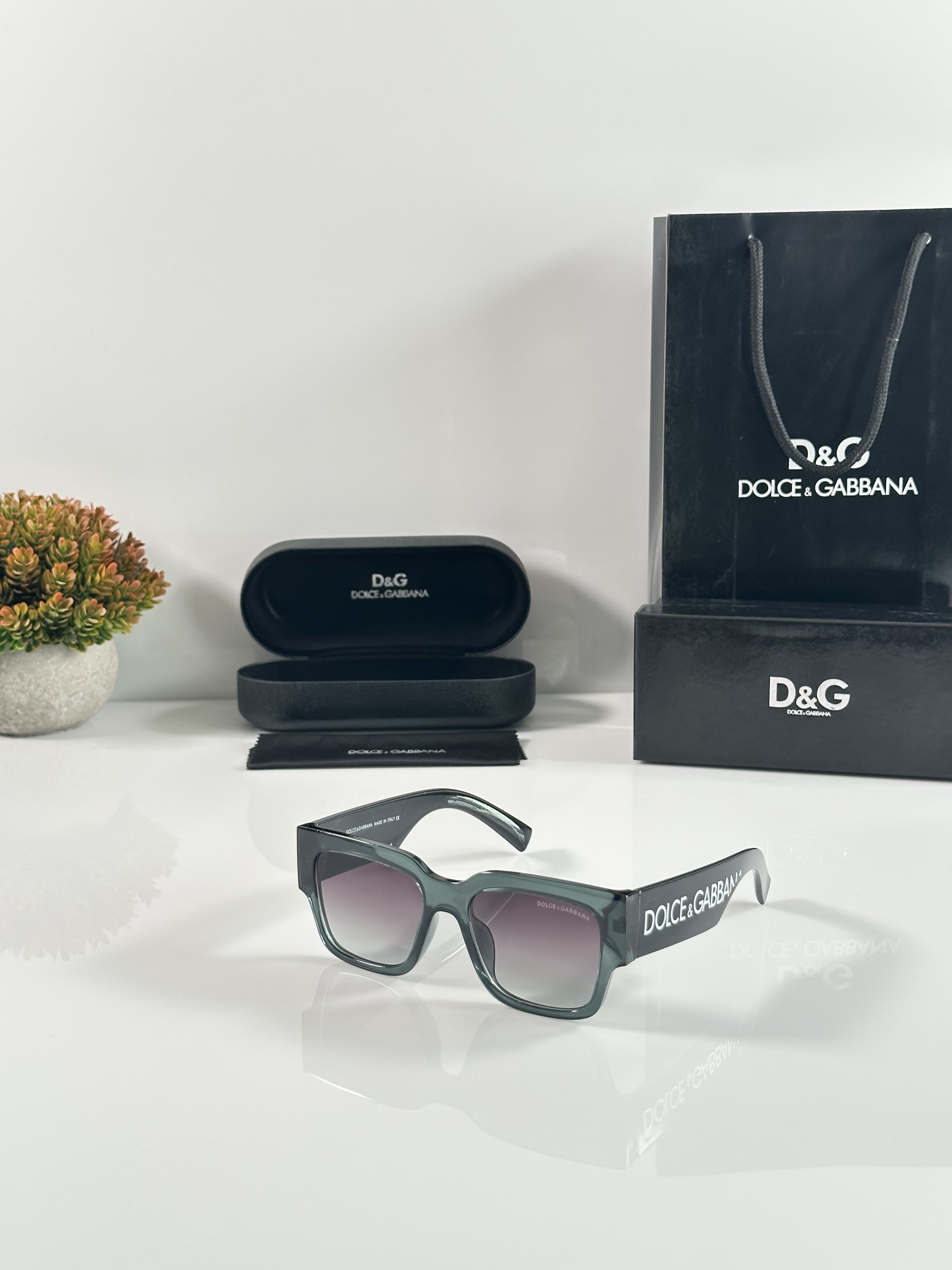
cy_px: 635
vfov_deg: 39.7
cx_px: 476
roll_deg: +0.3
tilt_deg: -12.5
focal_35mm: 48
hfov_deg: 30.3
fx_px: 1760
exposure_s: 1/100
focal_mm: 6.86
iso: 100
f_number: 1.78
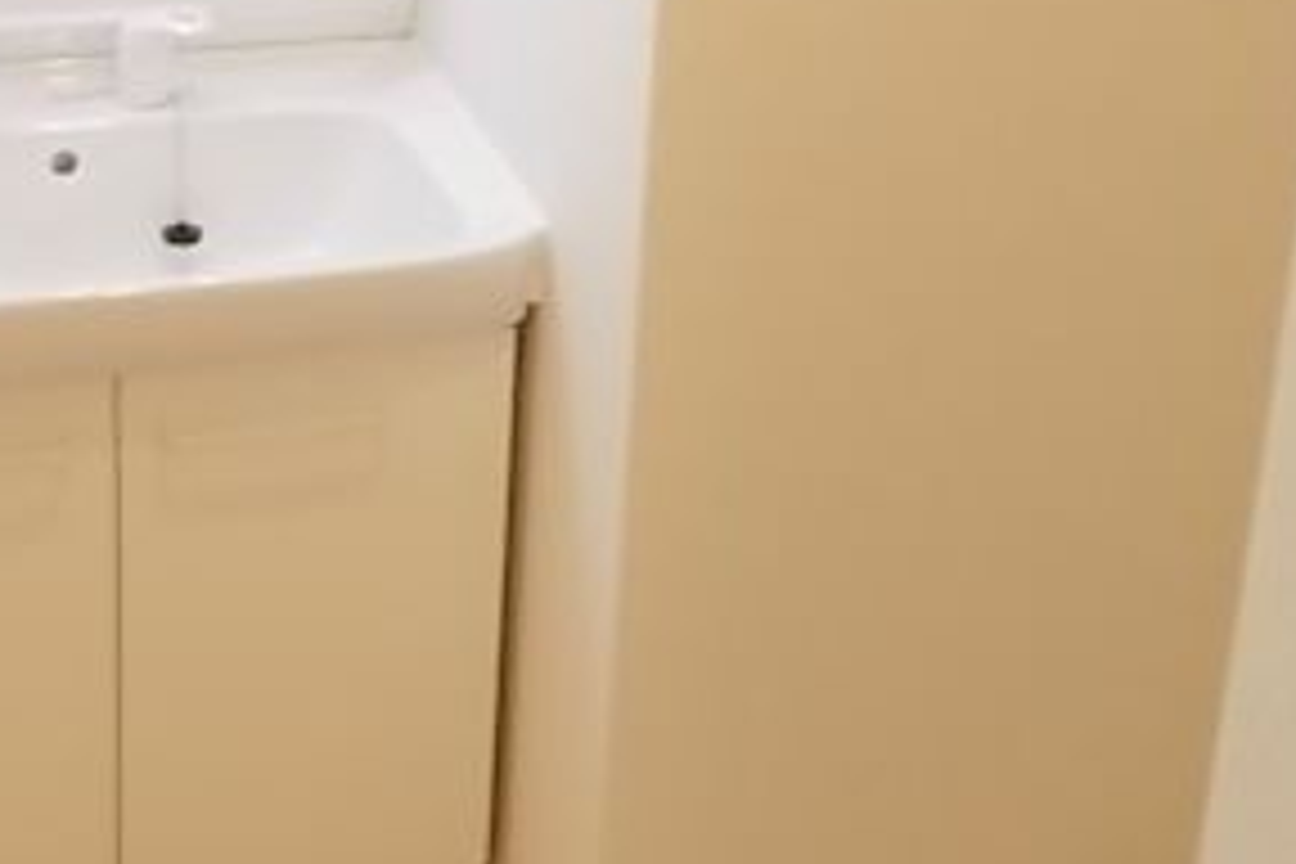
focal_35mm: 60
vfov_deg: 21.8
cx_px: 526
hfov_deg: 33.3
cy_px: 4
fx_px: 2160
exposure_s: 1/20
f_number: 3.2
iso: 200
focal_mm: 4.6
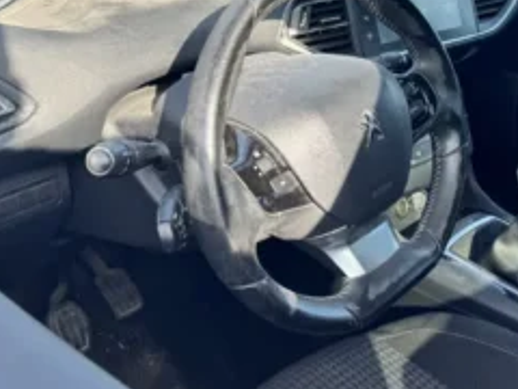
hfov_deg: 31.4
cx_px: 412
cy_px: 97
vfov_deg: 24.2
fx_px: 898
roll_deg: -7.4
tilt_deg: -25.0
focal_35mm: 60
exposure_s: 1/604
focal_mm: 6.76
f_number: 1.78
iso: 80
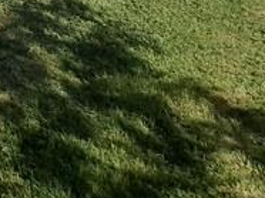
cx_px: -192
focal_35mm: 69
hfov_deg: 20.9
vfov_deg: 16.1
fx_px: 528
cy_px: -208
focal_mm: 1.64
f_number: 2.2
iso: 40
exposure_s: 1/2538
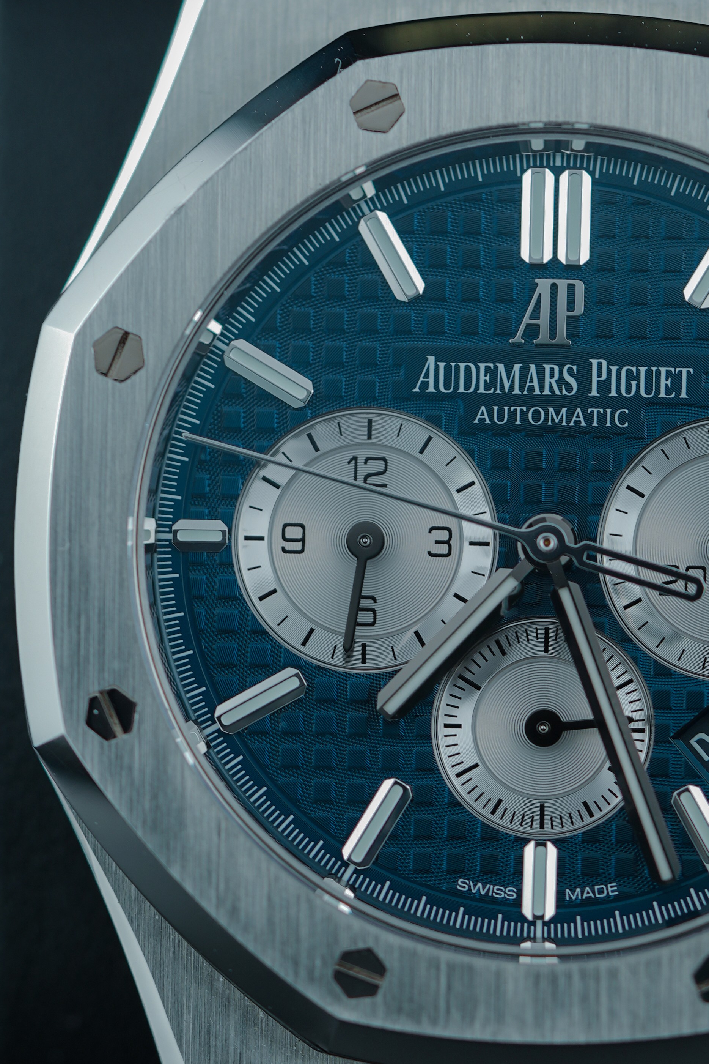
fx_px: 6646
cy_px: 470
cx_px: 574
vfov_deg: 9.1
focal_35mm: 225
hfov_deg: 6.1
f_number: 3.5
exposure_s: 1/100
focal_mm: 90
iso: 50
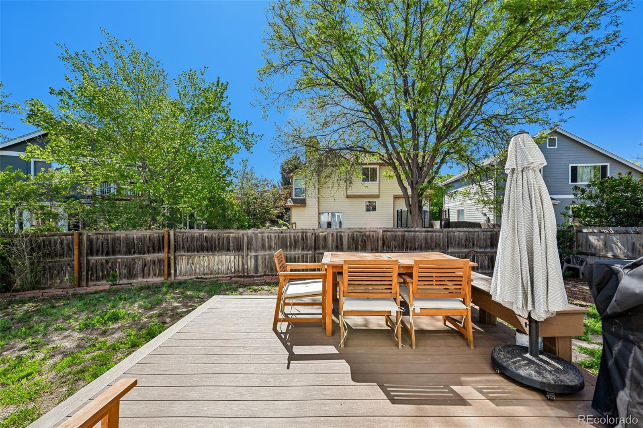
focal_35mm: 14
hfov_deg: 104.3
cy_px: 214
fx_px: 250
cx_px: 322
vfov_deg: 81.2
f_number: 11
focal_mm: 14
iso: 64
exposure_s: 1/160
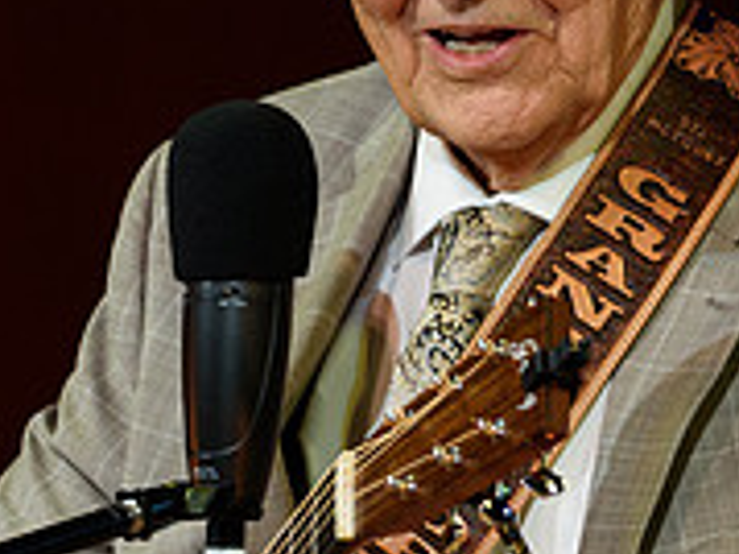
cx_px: 361
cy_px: 233
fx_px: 30935
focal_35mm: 1450
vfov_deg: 1.0
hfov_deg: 1.4
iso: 2500
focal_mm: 440
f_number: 6
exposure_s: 1/320
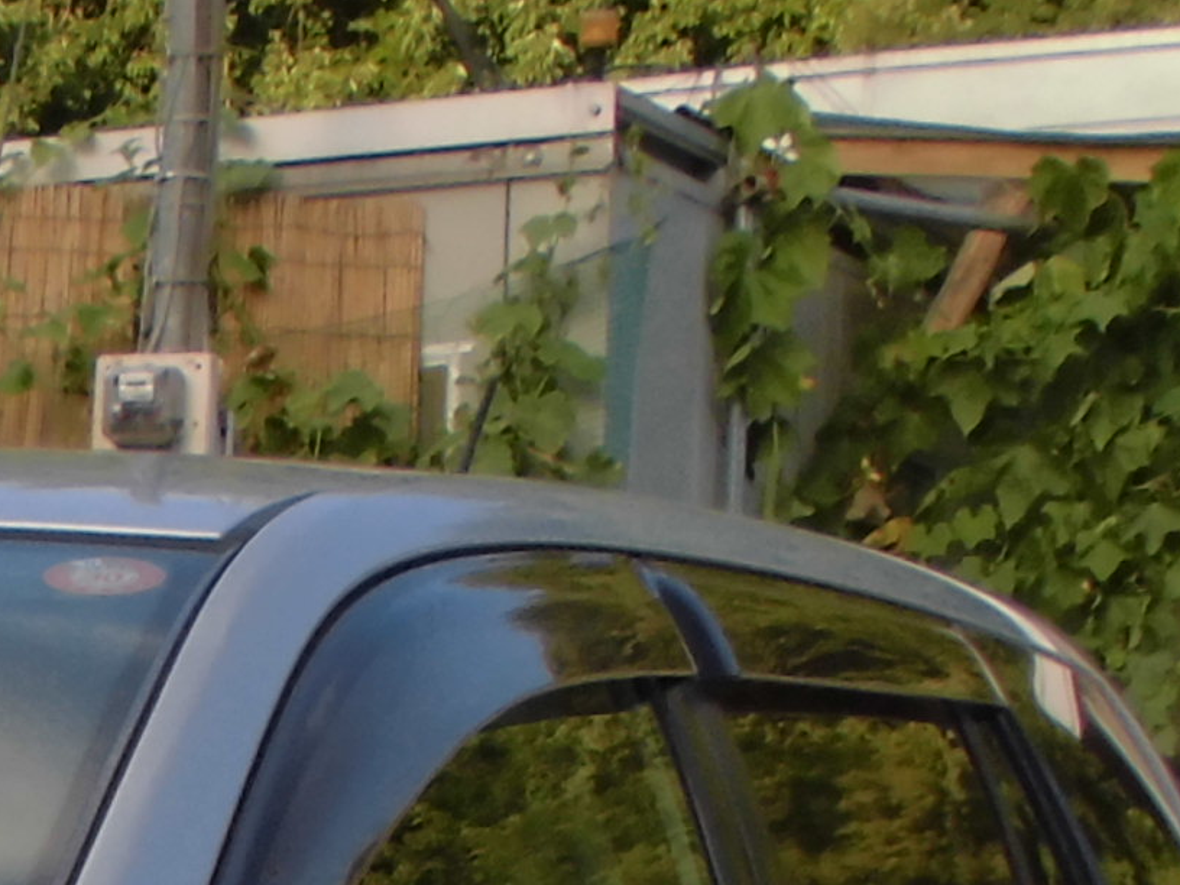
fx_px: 5181
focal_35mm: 152
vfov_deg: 9.1
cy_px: 1880
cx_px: -1004
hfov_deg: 11.9
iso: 100
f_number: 4
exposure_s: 1/160
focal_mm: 6.1
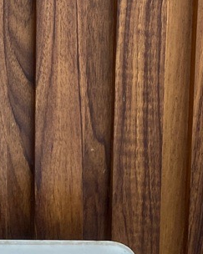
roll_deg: +1.1
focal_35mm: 107
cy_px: -194
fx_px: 804
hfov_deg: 13.2
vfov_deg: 15.6
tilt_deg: -9.2
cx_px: -143
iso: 100
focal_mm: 4.25
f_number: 1.8
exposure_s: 1/100
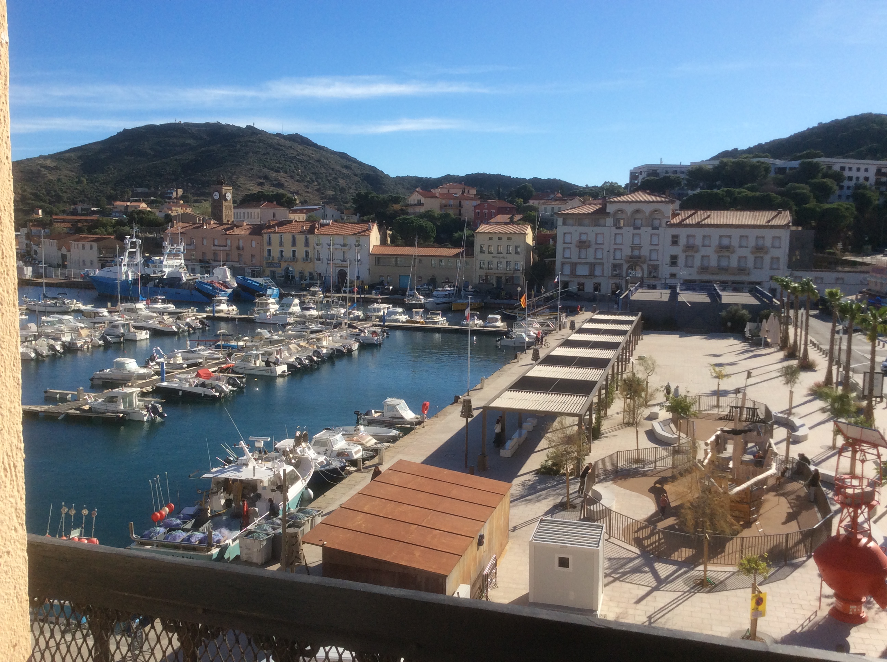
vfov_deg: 44.1
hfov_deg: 56.9
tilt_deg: -6.3
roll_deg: +0.6
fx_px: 819
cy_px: 331
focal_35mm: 32
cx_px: 444
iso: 32
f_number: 2.4
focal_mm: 3.3
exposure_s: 1/1634
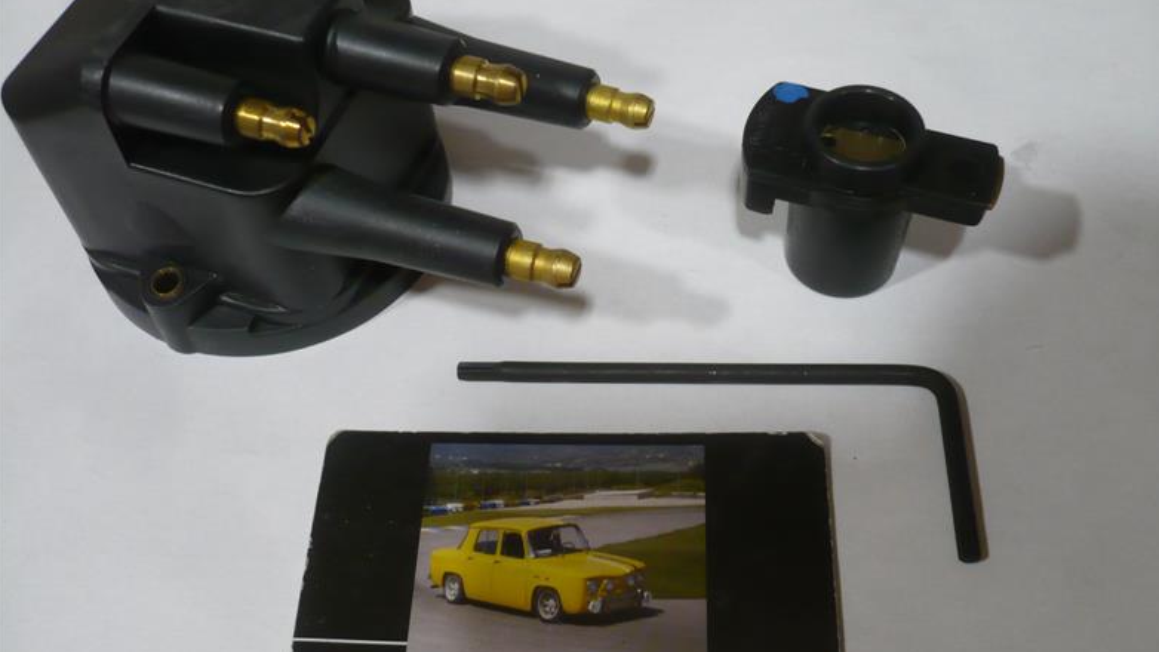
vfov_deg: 30.4
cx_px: 587
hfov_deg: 51.6
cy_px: 311
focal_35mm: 39
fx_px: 1199
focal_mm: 5.8
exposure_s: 1/20
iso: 200
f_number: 2.8
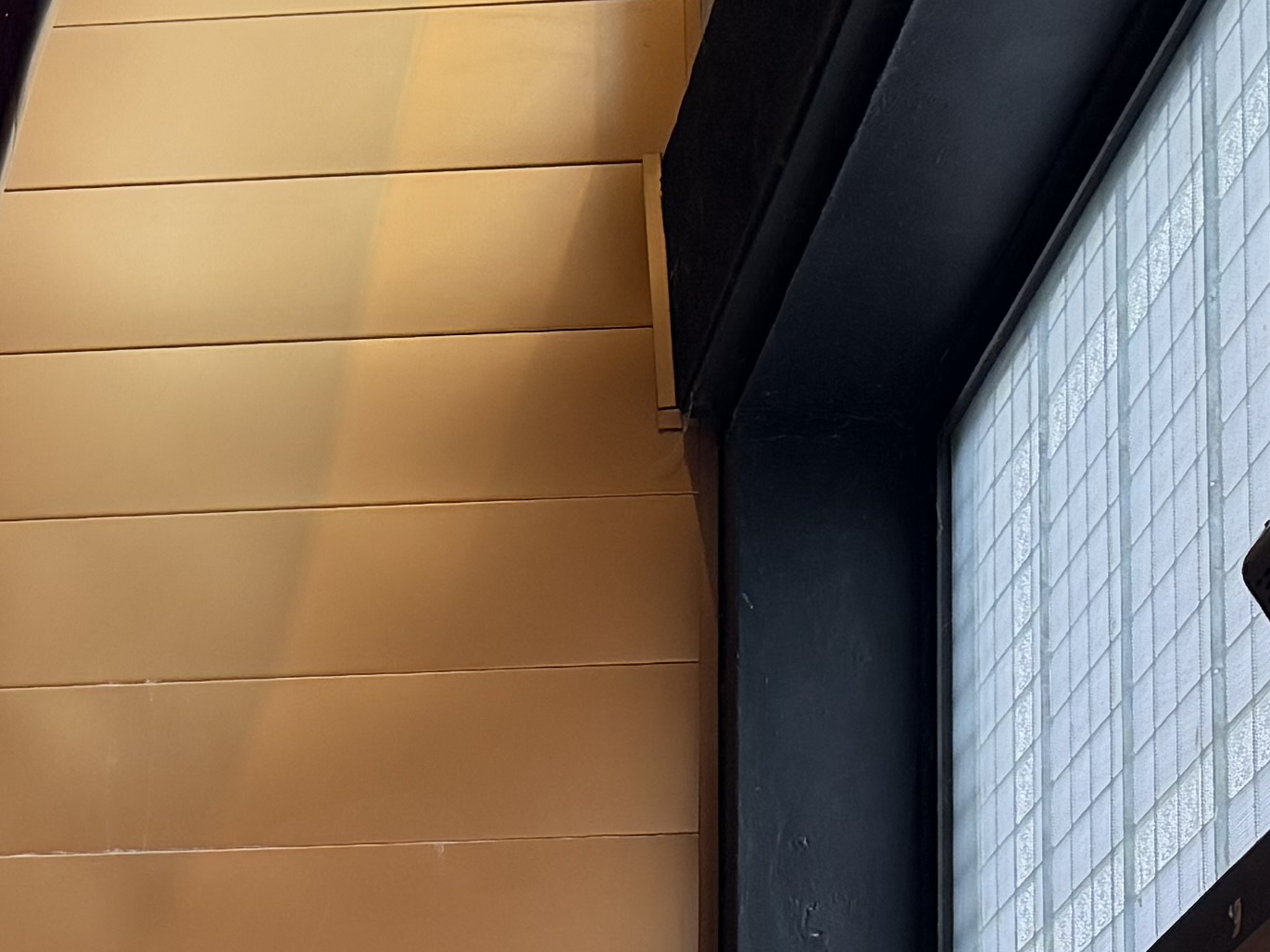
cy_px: 1736
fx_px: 3669
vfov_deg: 13.3
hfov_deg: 18.0
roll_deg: -1.8
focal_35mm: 100
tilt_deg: +5.5
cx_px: -496
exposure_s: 1/222
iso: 200
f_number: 1.78
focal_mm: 6.76
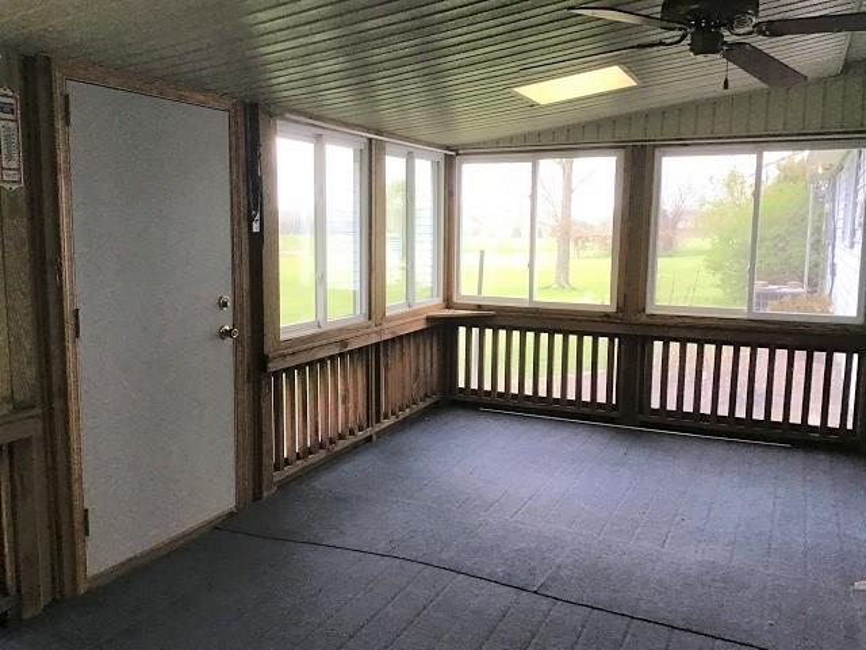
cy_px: 325
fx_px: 776
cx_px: 433
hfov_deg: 58.4
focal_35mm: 31
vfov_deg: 45.4
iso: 40
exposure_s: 1/30
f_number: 2.4
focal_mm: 3.3
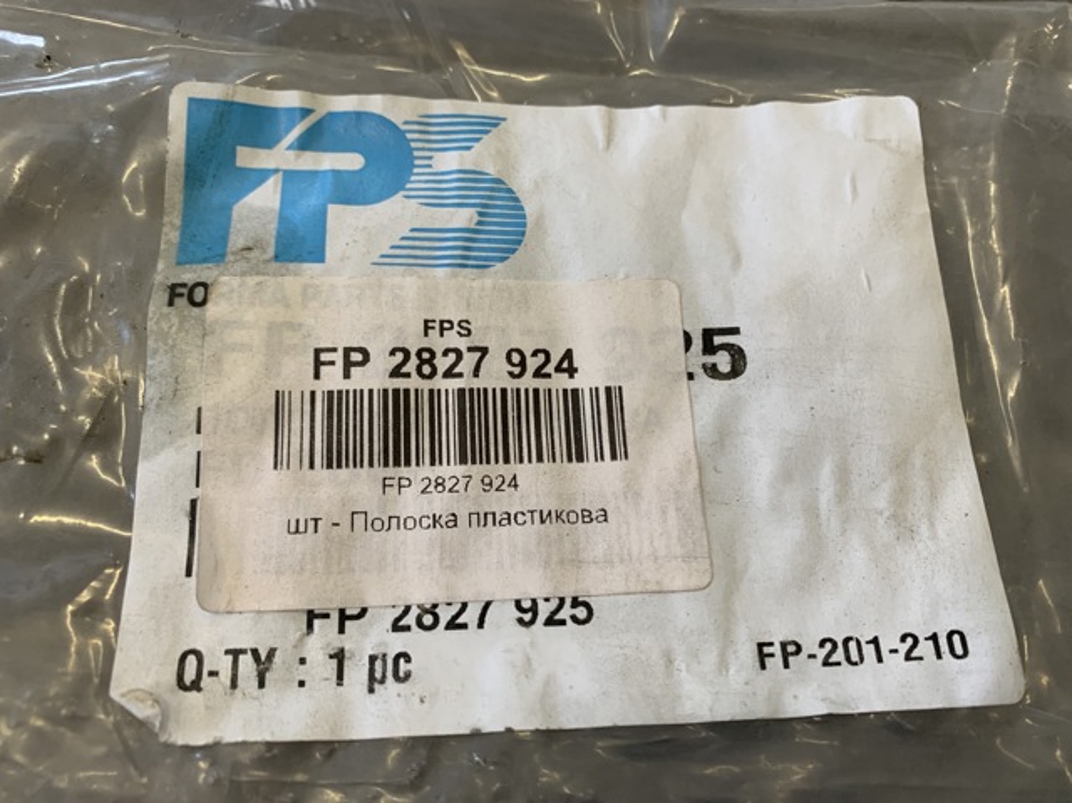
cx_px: 536
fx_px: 805
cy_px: 402
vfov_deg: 53.0
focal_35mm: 26
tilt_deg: -83.8
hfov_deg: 67.3
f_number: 1.8
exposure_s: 1/69
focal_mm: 4.25
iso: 100
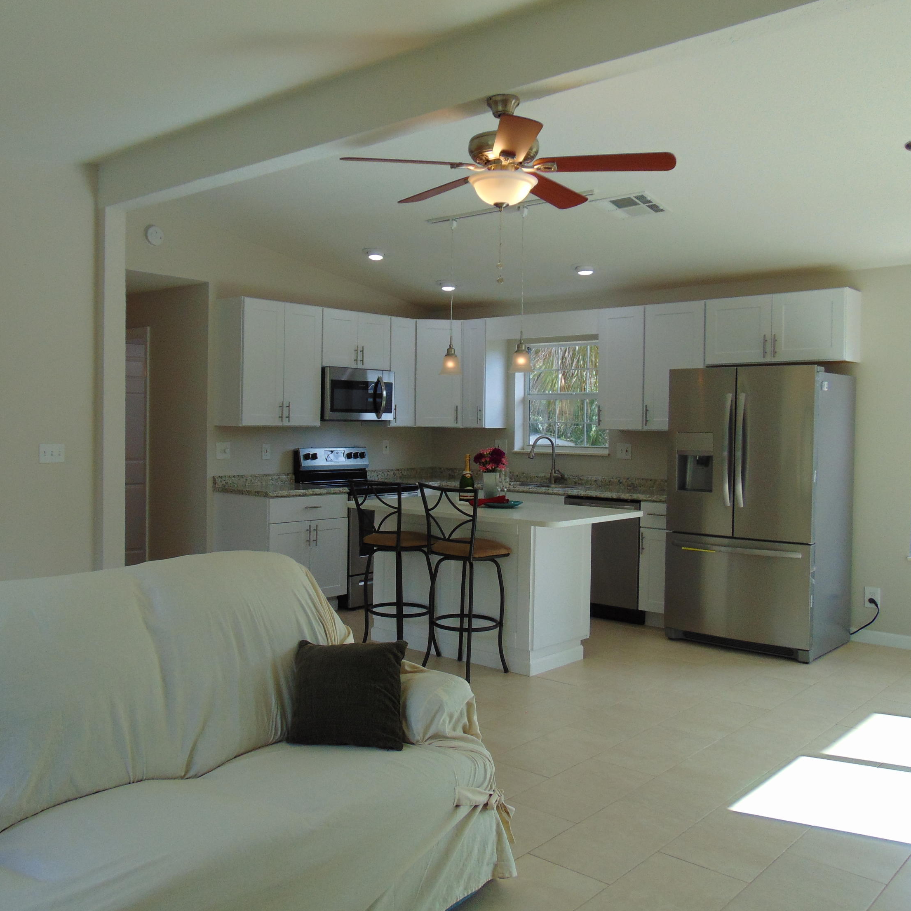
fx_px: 893
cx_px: 387
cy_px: 449
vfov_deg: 54.0
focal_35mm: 30
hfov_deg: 53.8
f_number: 3
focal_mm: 4.5
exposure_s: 1/200
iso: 80
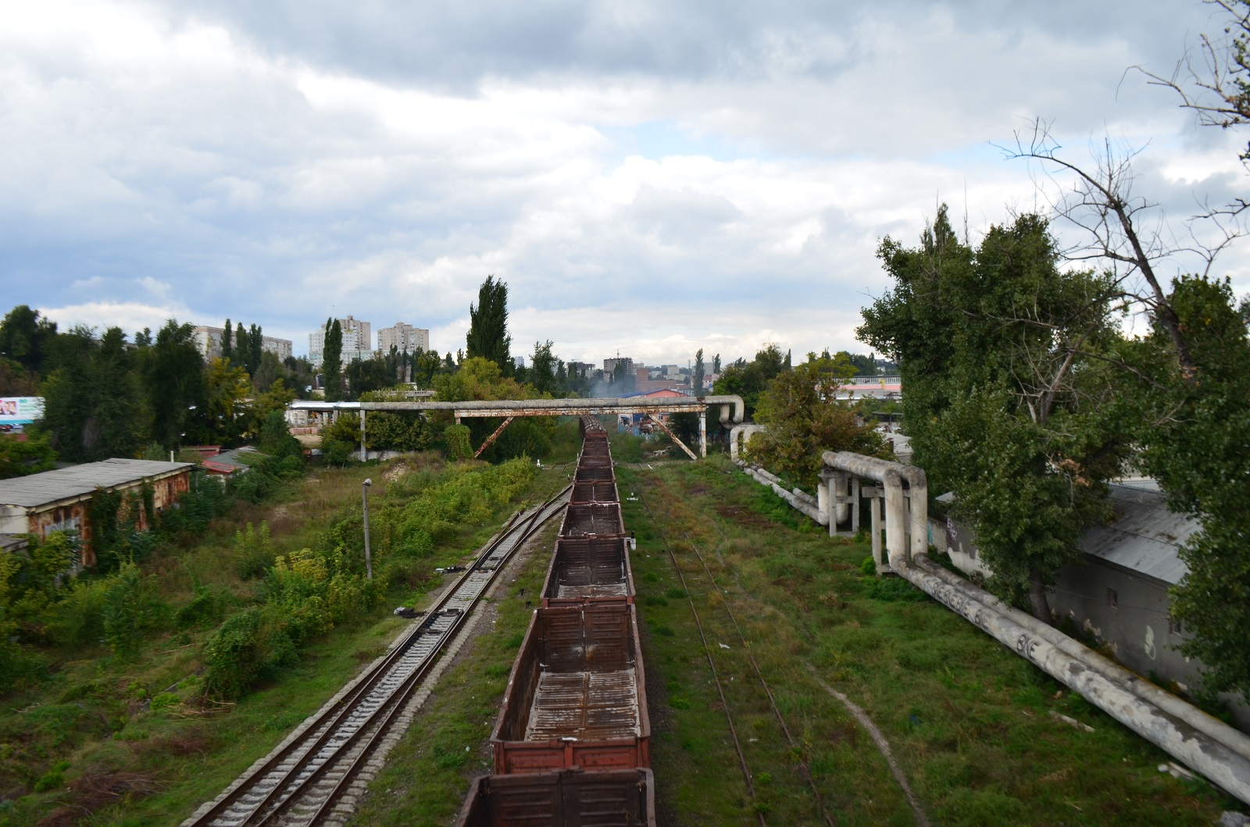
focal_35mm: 30
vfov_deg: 43.4
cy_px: 414
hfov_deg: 62.0
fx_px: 1039
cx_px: 625
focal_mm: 20
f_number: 11
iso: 200
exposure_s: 1/100
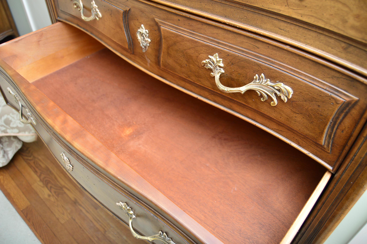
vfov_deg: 47.8
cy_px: 122
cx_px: 184
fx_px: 275
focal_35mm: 27
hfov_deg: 67.4
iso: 200
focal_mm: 18
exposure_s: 1/200
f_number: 3.5
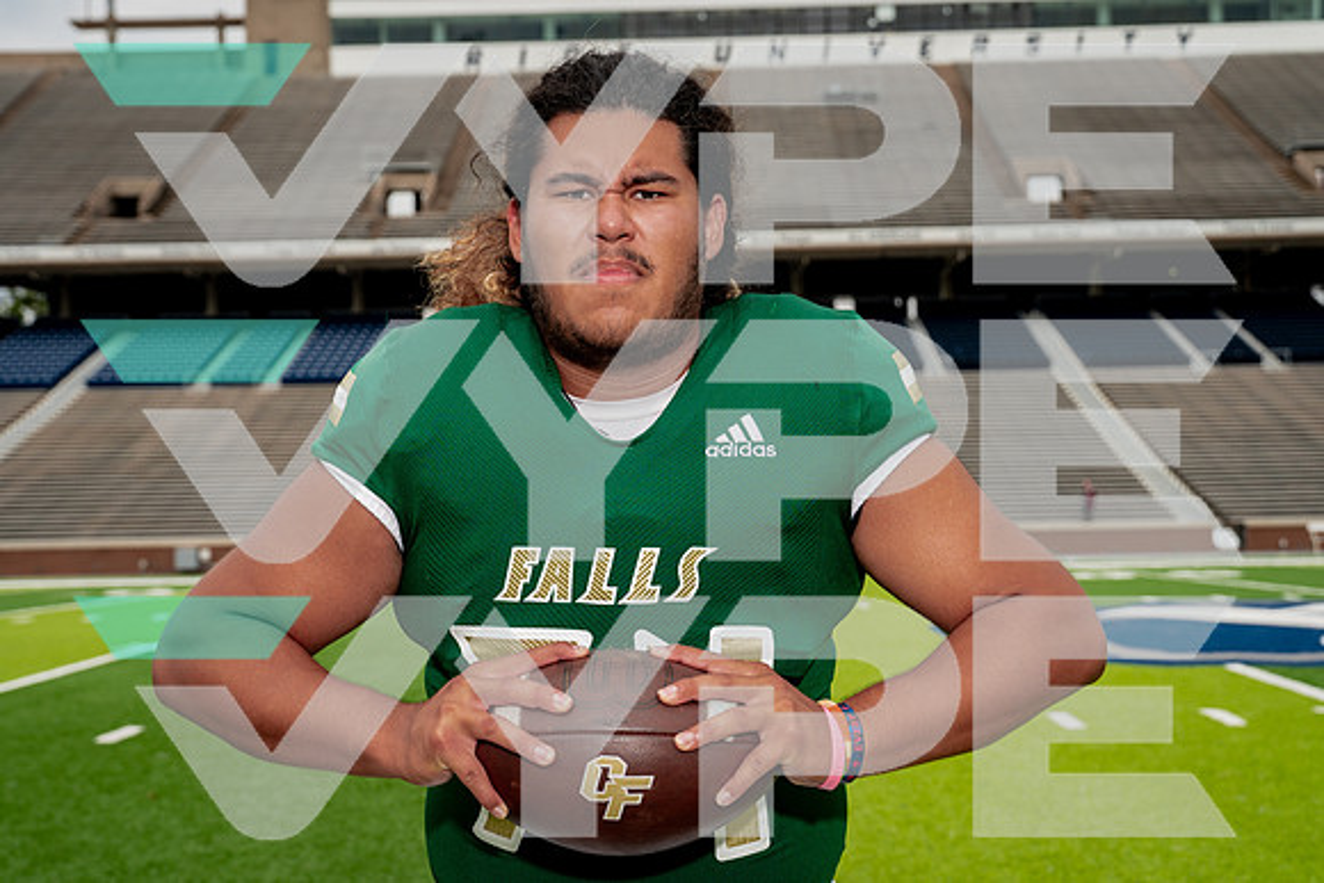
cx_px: 662
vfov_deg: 29.0
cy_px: 442
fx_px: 1705
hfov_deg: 42.4
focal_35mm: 46
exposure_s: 1/640
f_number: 5
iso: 100
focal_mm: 44
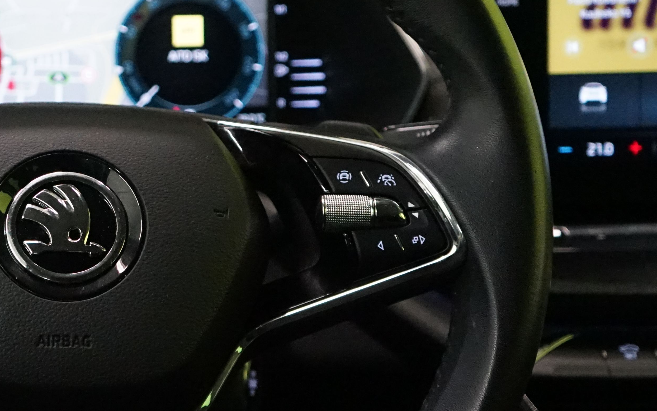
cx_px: 55
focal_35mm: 86
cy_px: 146
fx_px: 1540
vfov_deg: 15.2
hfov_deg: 23.4
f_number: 4
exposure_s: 1/100
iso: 6400
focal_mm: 35
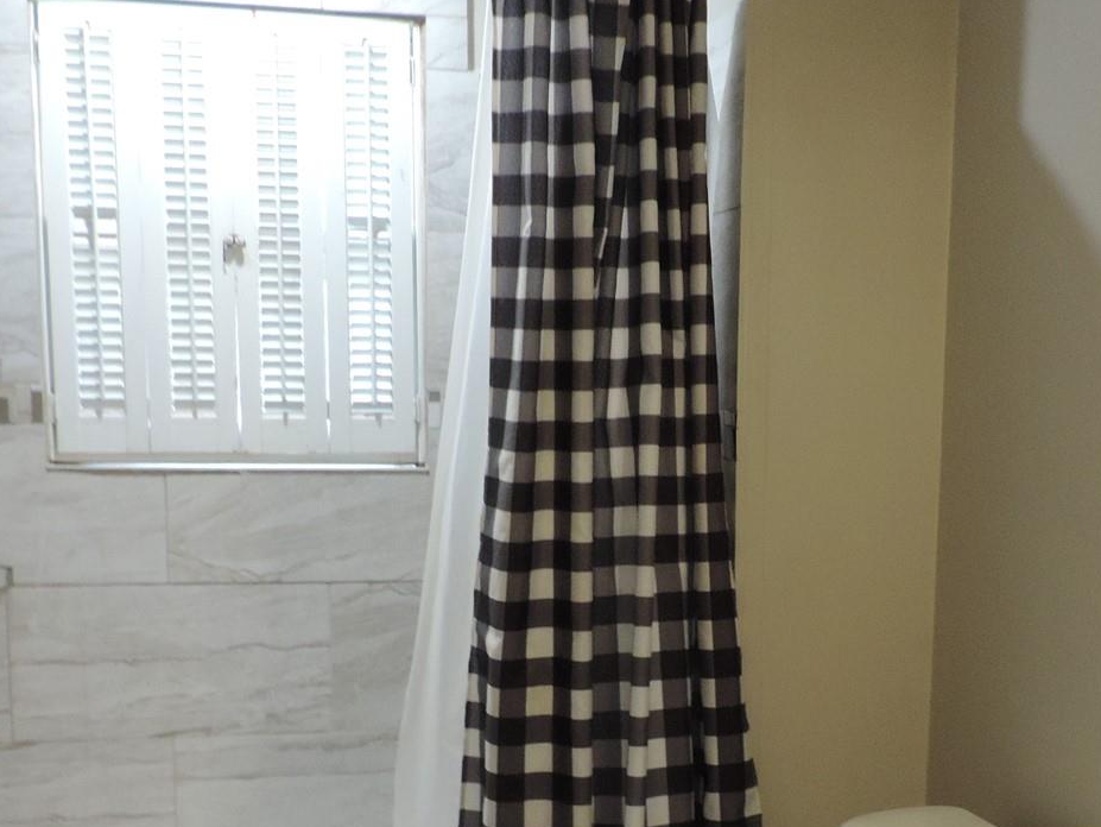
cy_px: 635
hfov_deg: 35.9
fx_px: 1686
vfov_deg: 27.1
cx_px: 696
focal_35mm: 53
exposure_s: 1/30
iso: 400
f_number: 3
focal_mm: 4.3
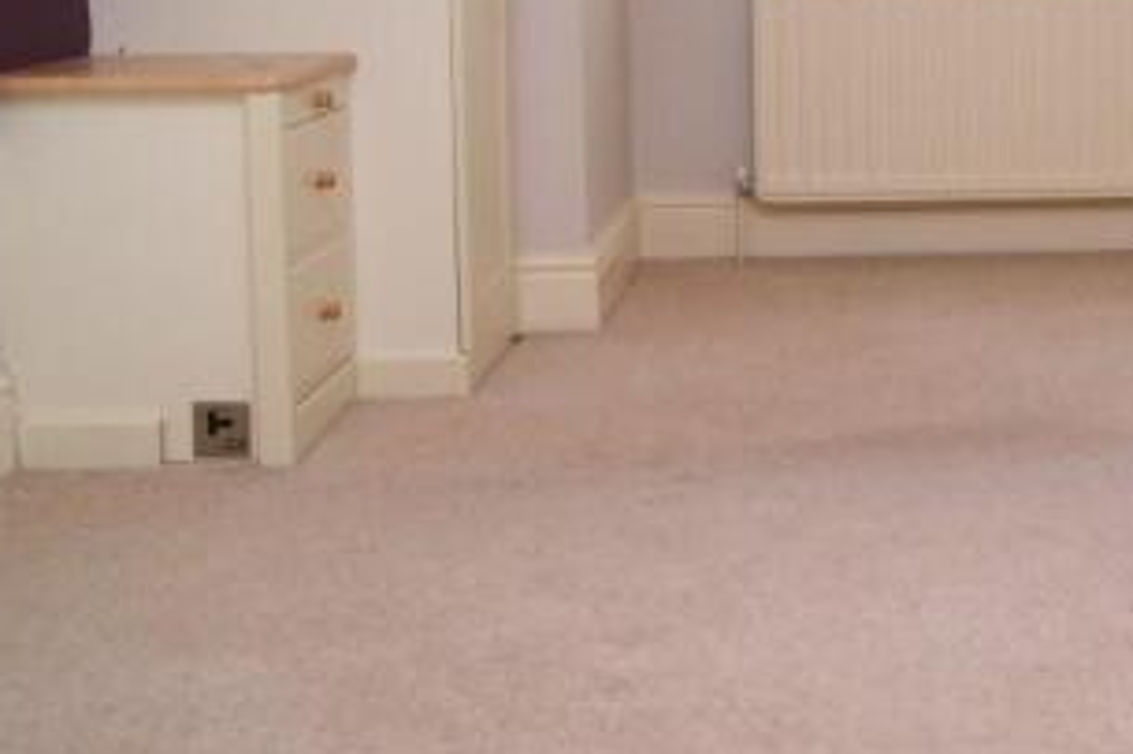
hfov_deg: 32.8
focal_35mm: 58
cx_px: 1009
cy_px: -2
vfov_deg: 22.4
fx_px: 1824
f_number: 8
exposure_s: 1/80
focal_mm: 18
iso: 400
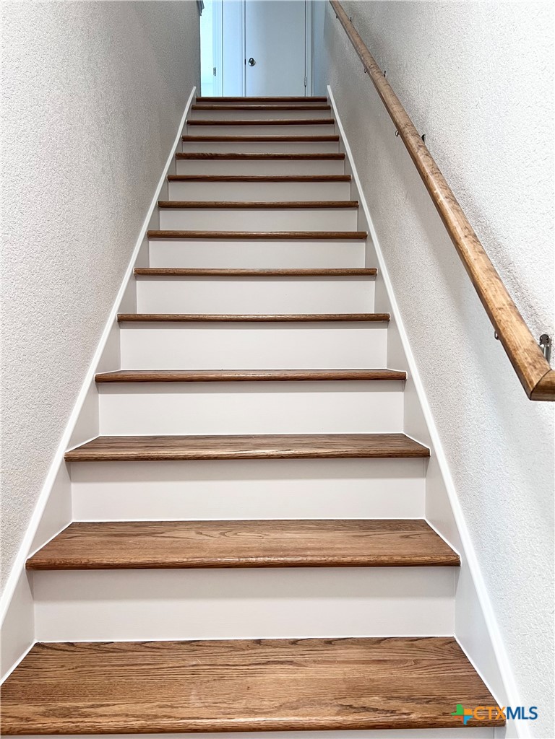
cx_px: 278
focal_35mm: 26
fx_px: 556
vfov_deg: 67.3
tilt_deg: -2.4
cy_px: 370
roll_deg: +0.1
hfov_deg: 53.1
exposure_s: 1/60
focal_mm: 5.7
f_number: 1.5
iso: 80
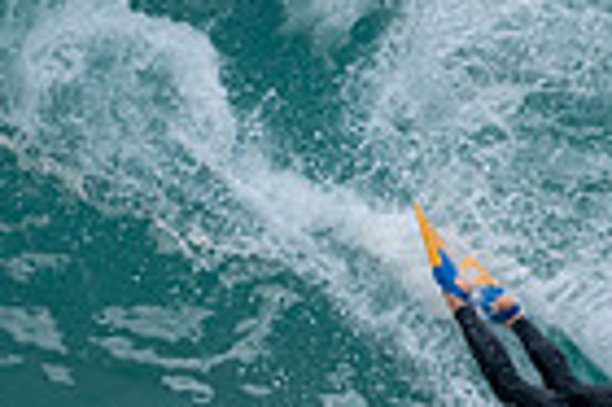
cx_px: 647
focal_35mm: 3108
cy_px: 479
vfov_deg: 0.4
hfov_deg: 0.7
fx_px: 52774
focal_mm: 500
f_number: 5.6
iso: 360
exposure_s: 1/1250
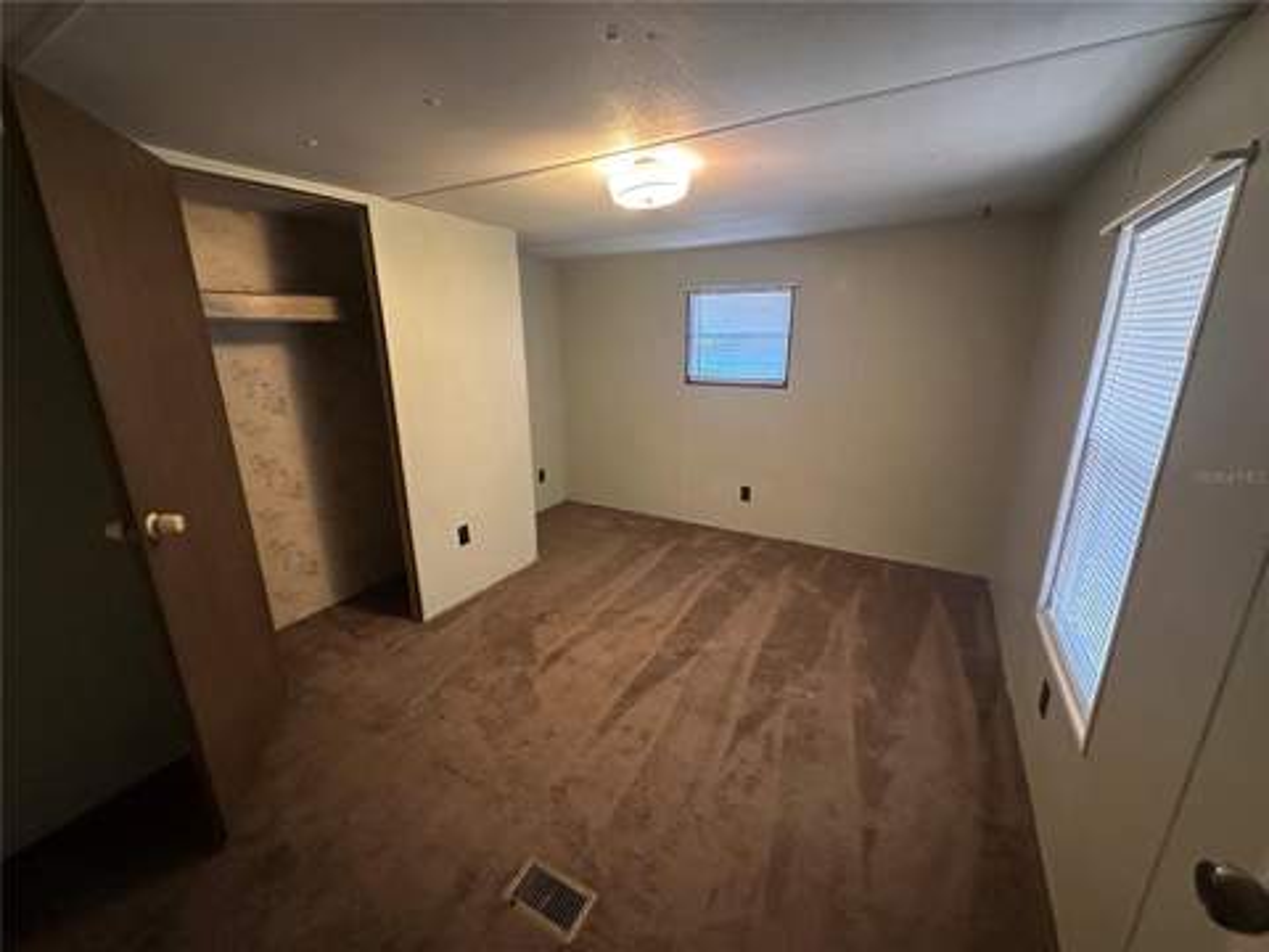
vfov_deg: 85.7
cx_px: 634
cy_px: 476
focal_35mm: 14
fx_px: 513
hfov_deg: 102.1
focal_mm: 2.22
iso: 1000
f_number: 2.2
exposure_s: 1/60
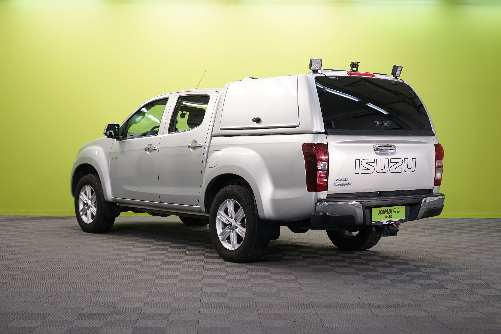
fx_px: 765
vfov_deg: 24.6
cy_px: 167
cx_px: 250
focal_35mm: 55
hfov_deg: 36.2
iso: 500
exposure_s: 1/40
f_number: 5.6
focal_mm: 55
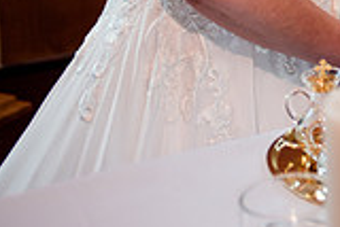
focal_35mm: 127
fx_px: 1201
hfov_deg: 14.3
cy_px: -164
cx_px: 610
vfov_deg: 10.3
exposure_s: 1/500
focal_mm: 35
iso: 640
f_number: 1.8
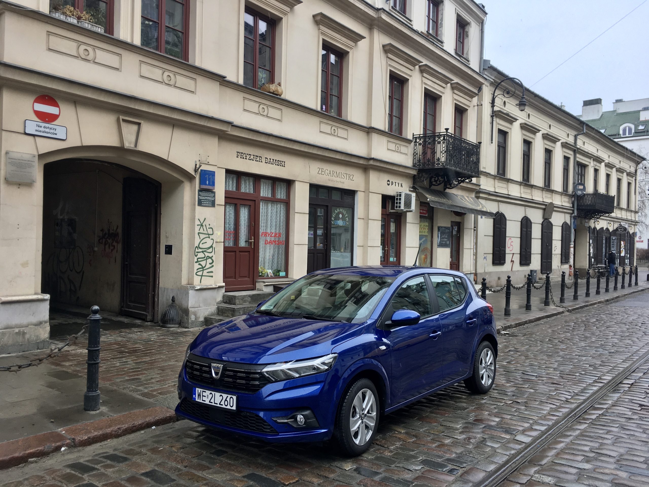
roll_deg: -1.0
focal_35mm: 29
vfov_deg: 48.2
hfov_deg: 61.7
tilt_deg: +0.6
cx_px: 324
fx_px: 544
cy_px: 244
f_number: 2.2
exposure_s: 1/503
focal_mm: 4.15
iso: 25
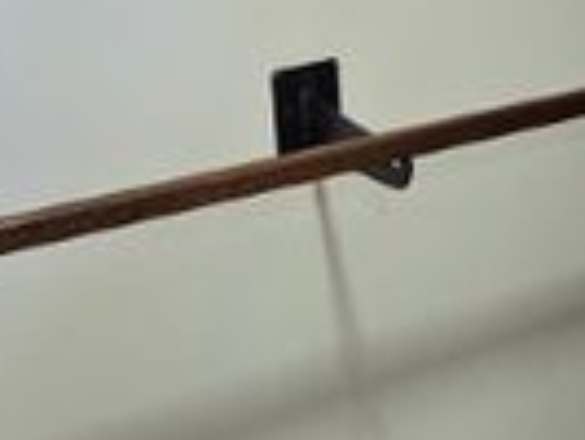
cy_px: -53
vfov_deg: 21.4
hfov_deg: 29.6
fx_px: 1099
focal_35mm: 65
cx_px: 380
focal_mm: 2.2
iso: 200
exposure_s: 1/60
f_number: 2.2
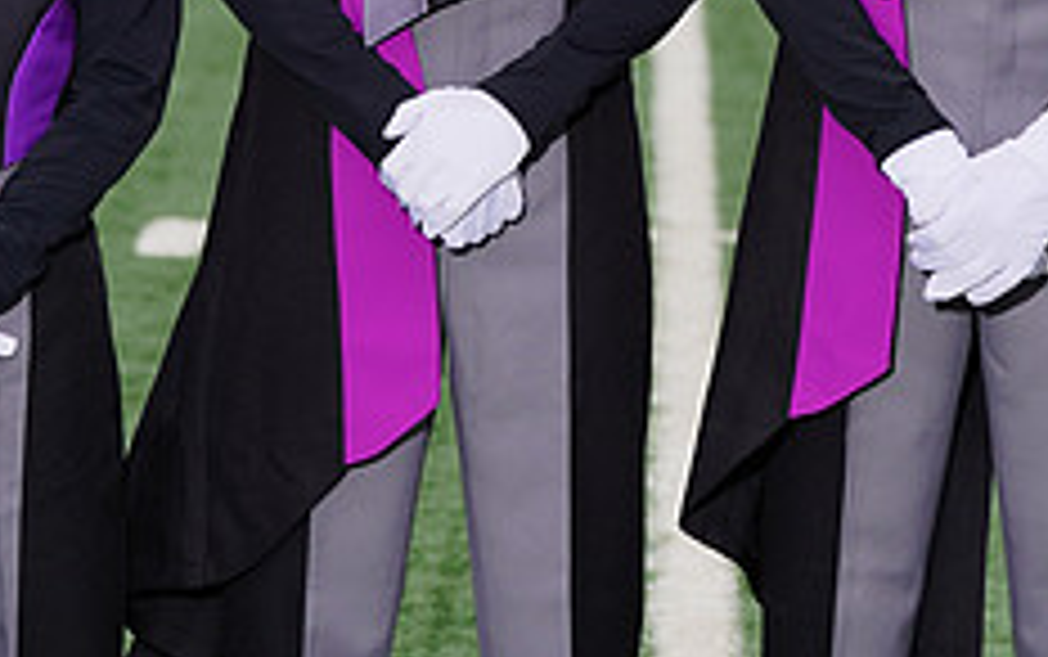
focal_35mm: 370
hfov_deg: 5.7
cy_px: -160
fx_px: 10575
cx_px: 702
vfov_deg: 3.5
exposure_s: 1/200
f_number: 6.3
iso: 200
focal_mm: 146
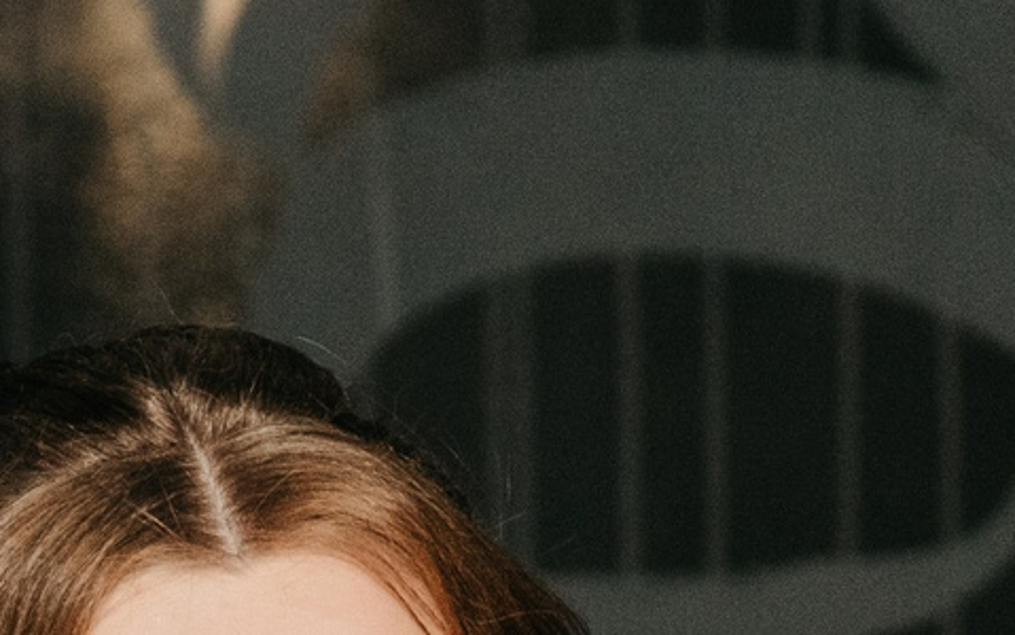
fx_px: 10905
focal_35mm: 394
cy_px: 1462
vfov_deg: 3.3
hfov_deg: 5.3
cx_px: 136
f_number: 4
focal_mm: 70
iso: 800
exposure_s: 1/160
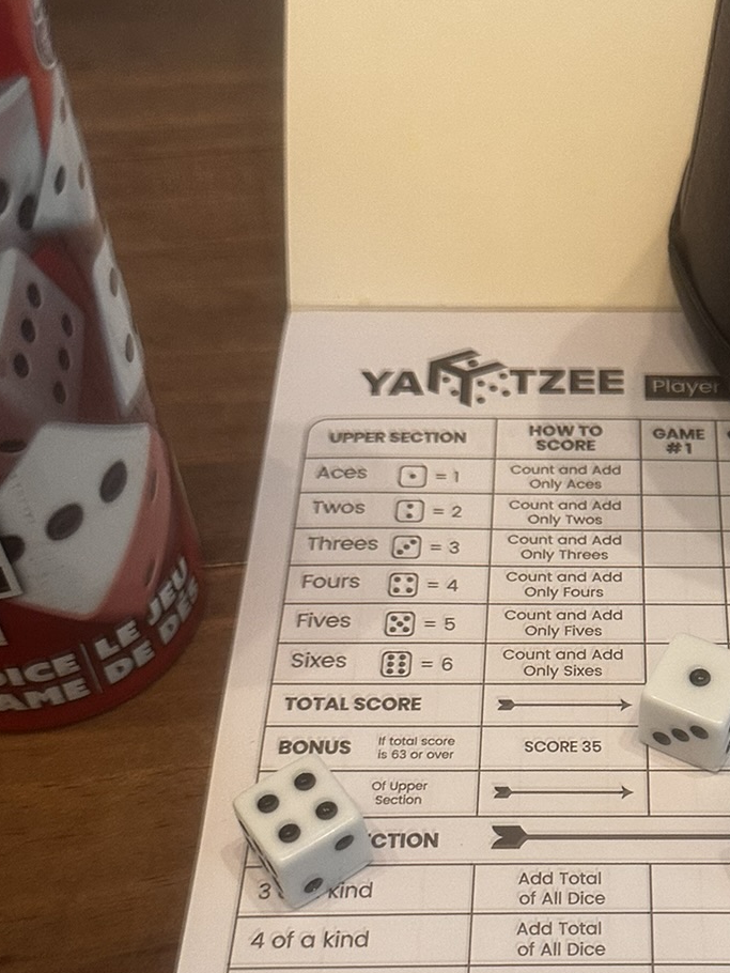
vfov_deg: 35.3
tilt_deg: -53.6
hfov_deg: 26.4
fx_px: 1518
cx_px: 608
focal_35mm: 54
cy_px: 630
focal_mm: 6.86
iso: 250
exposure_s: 1/60
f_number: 1.78
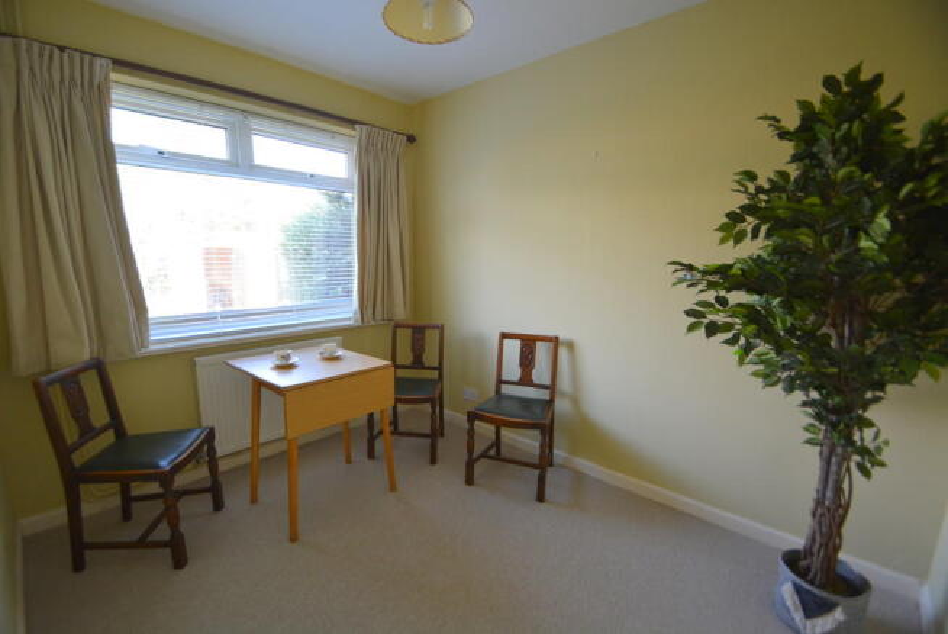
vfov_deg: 77.4
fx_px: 395
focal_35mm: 15
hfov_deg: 100.4
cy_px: 317
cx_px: 474
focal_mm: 10
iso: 400
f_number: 4.5
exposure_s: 1/80
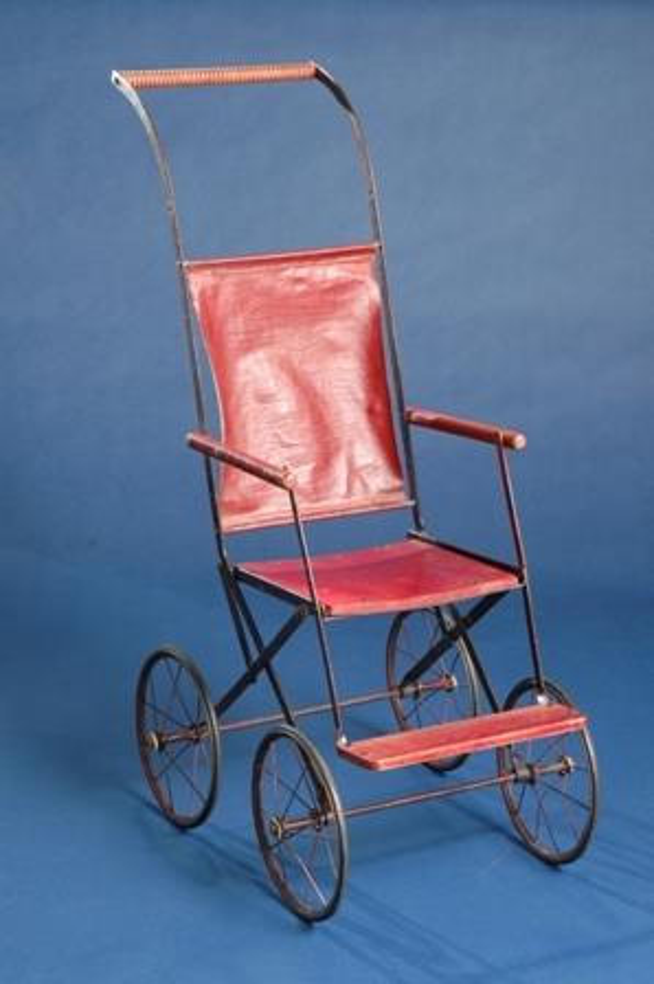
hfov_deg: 13.0
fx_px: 2865
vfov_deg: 19.5
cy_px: 492
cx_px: 327
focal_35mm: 105
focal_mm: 70
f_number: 9
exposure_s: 1
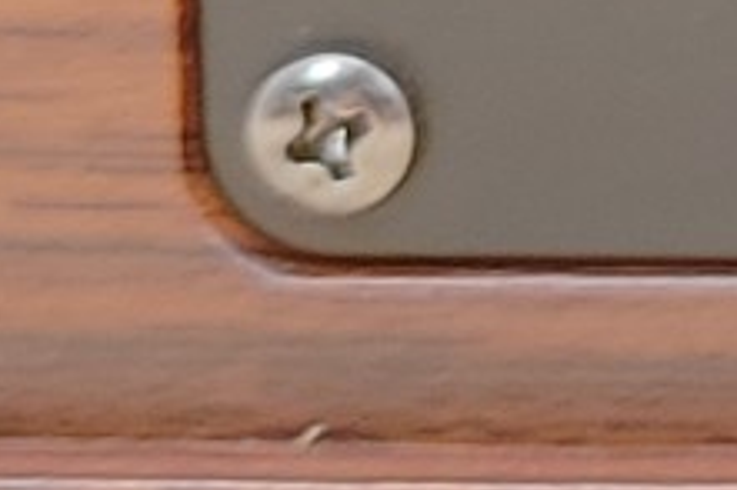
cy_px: -1017
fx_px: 7221
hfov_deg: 5.5
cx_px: 2268
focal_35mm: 353
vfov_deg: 3.8
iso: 100
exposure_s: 1/49
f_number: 1.8
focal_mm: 4.36
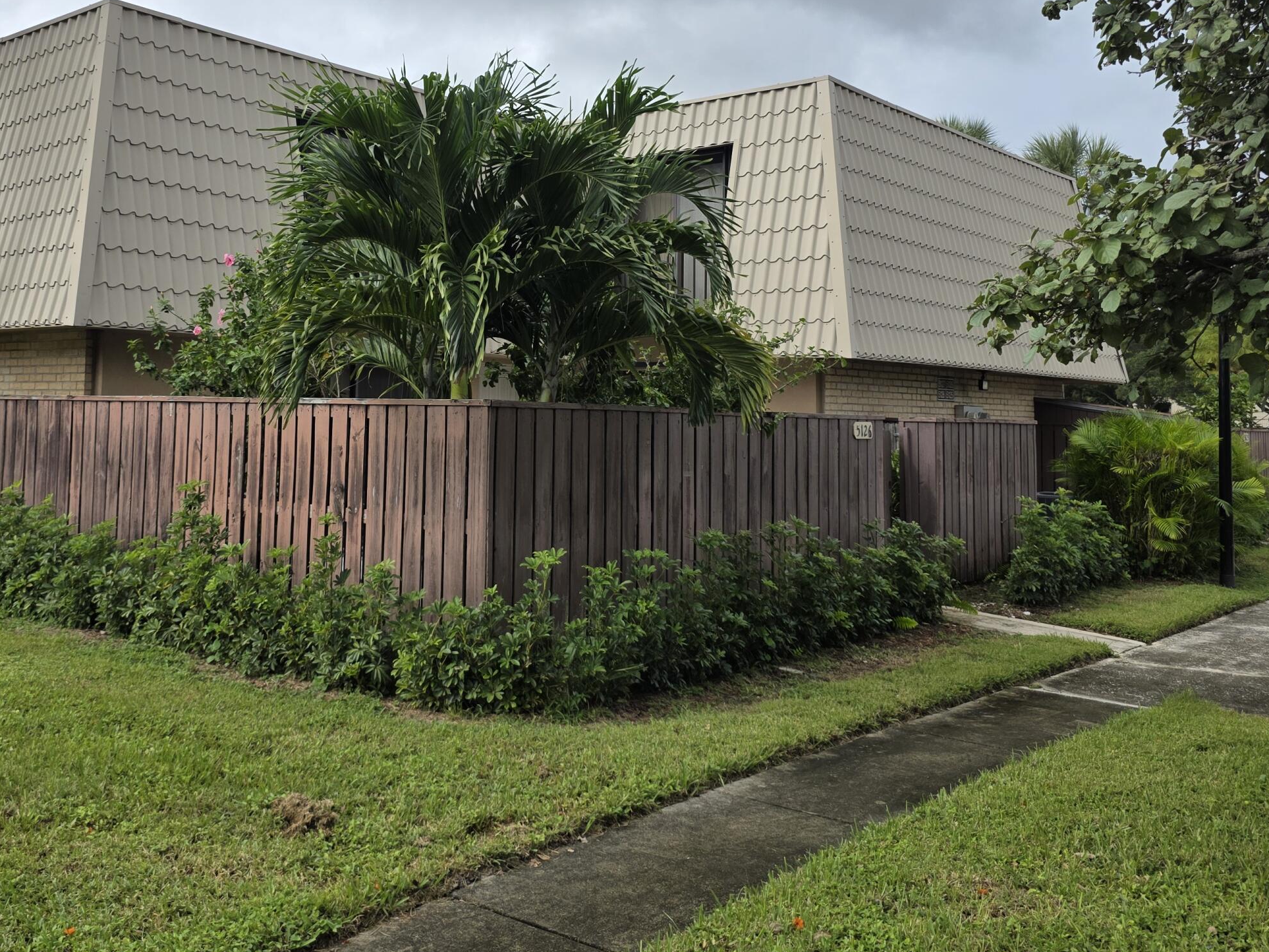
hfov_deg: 52.2
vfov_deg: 40.3
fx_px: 1283
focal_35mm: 35
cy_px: 326
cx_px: 491
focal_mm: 6.3
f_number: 1.7
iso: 80
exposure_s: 1/4889
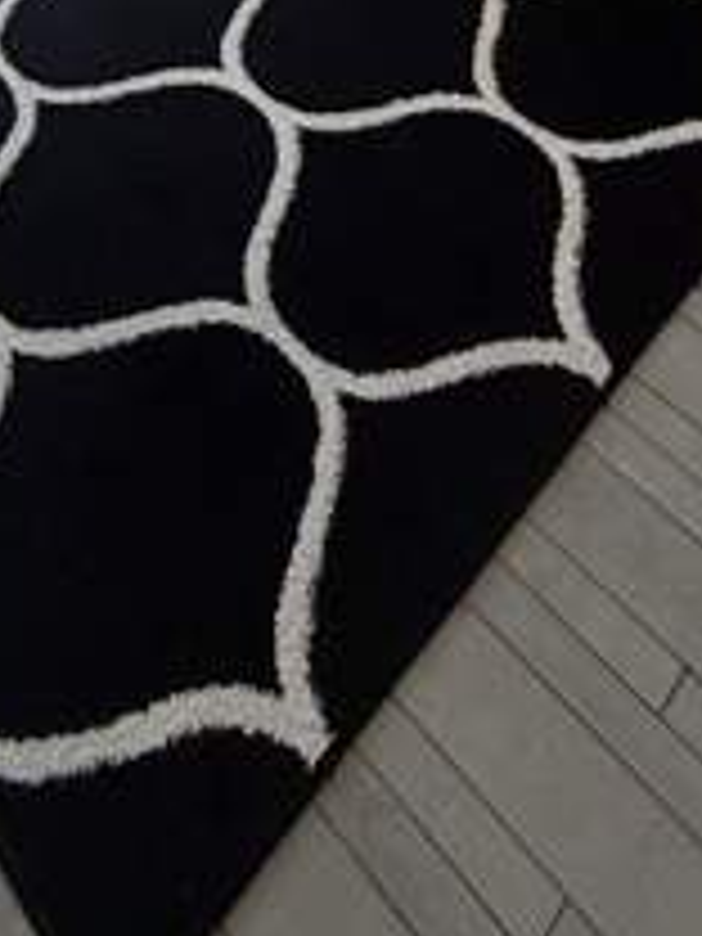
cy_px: -387
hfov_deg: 33.6
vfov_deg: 30.3
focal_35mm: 43
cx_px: 310
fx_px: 1163
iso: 64
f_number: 2.2
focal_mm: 2.22
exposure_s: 1/99
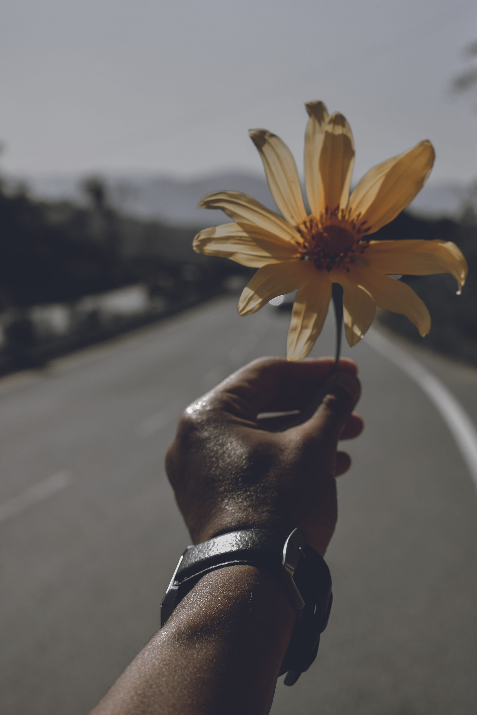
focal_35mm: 60
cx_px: 318
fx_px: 1192
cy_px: 294
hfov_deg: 22.5
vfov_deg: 33.3
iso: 200
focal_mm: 30
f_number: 5.6
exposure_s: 1/2000
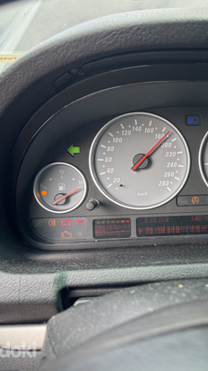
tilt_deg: -24.3
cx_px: 216
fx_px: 373
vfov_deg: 52.8
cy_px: 179
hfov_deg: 28.8
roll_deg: -0.5
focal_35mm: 38
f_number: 1.78
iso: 64
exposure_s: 1/133
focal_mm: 6.76
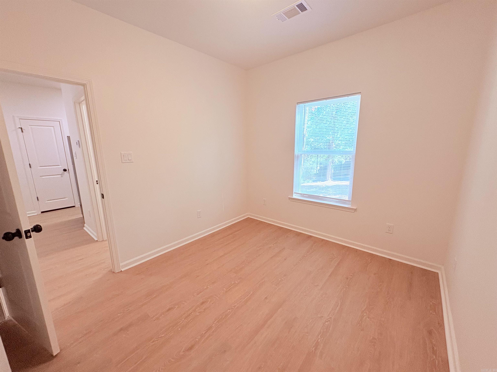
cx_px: 248
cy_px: 186
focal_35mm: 14
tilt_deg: -10.6
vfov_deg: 85.7
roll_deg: +1.5
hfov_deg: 102.1
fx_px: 201
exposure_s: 1/120
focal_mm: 2.22
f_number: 2.2
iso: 200
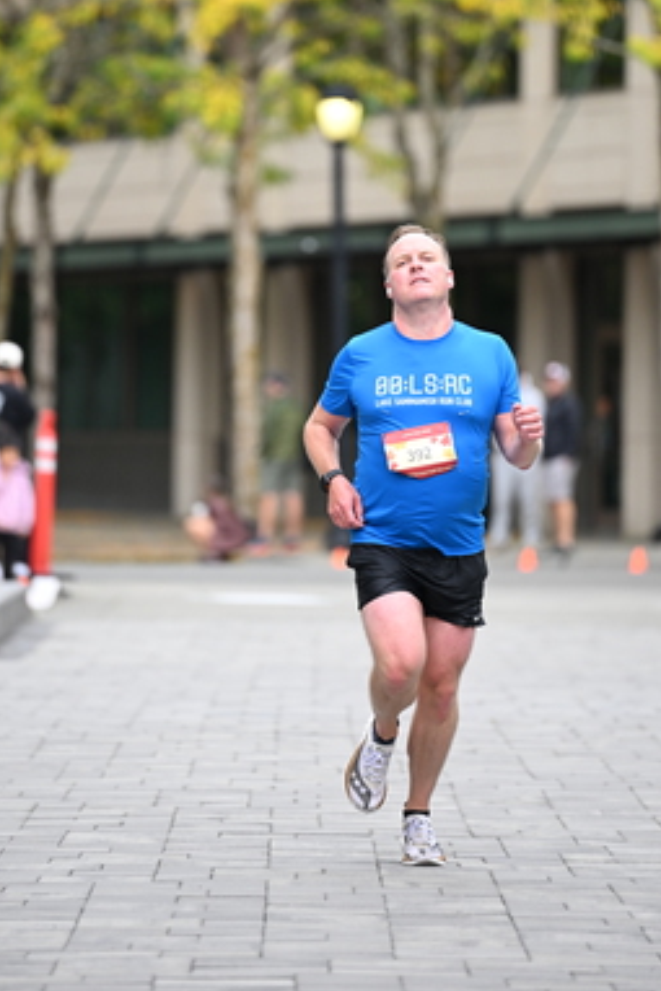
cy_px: 296
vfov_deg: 7.1
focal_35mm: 288
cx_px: 349
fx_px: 7924
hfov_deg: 4.8
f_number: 2.8
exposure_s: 1/1600
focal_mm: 200
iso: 640
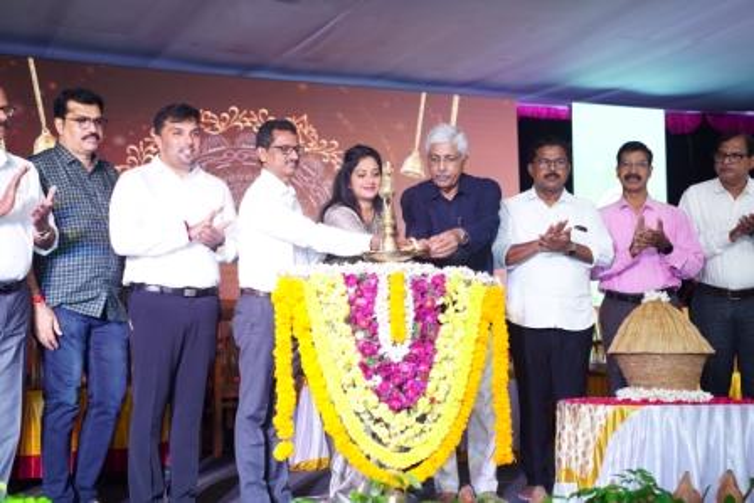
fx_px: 1048
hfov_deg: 39.6
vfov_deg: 27.0
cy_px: 252
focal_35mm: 50
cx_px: 377
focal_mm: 50
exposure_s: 1/200
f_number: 2.8
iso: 500
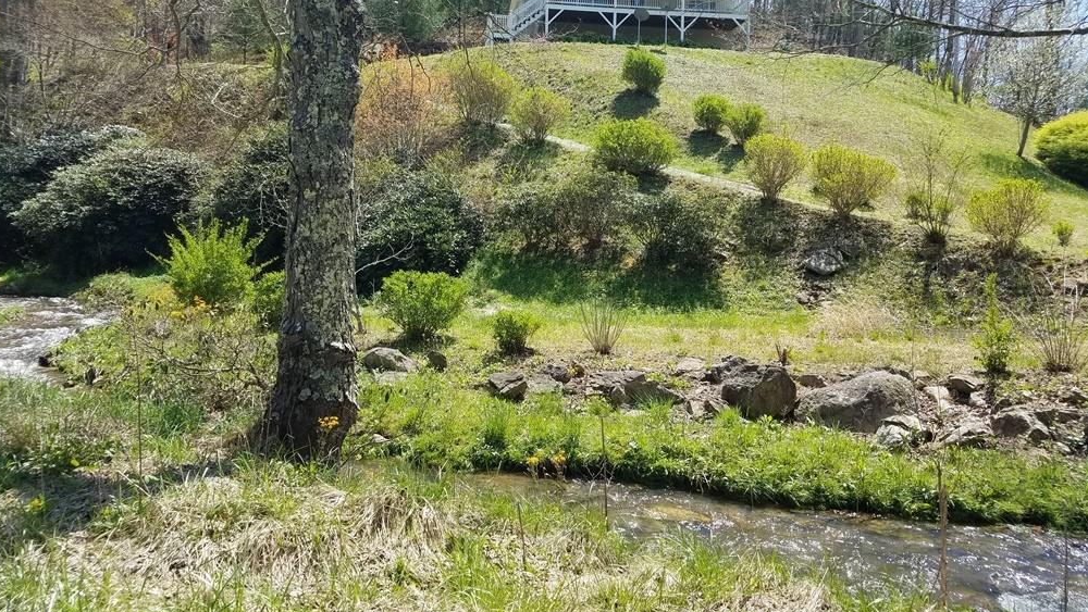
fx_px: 837
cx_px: 546
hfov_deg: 66.1
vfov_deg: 40.0
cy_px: 242
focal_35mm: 29
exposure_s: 1/1220
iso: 50
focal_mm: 4.2
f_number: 1.7
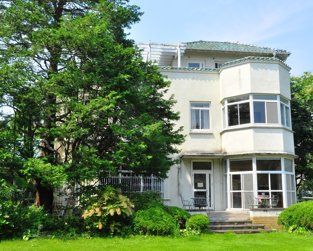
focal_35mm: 38
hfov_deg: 47.9
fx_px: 352
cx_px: 167
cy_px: 124
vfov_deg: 39.2
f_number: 18
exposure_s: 1/100
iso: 400
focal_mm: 22
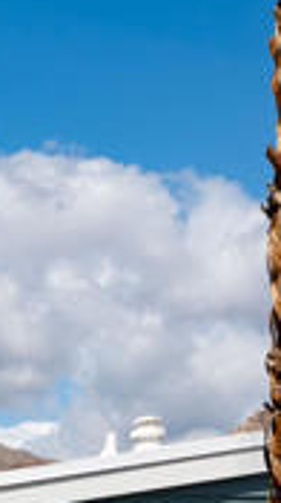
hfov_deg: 8.5
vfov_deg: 15.1
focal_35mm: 141
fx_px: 1874
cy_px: 410
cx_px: 32
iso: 100
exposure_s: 1/500
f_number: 8
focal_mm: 23
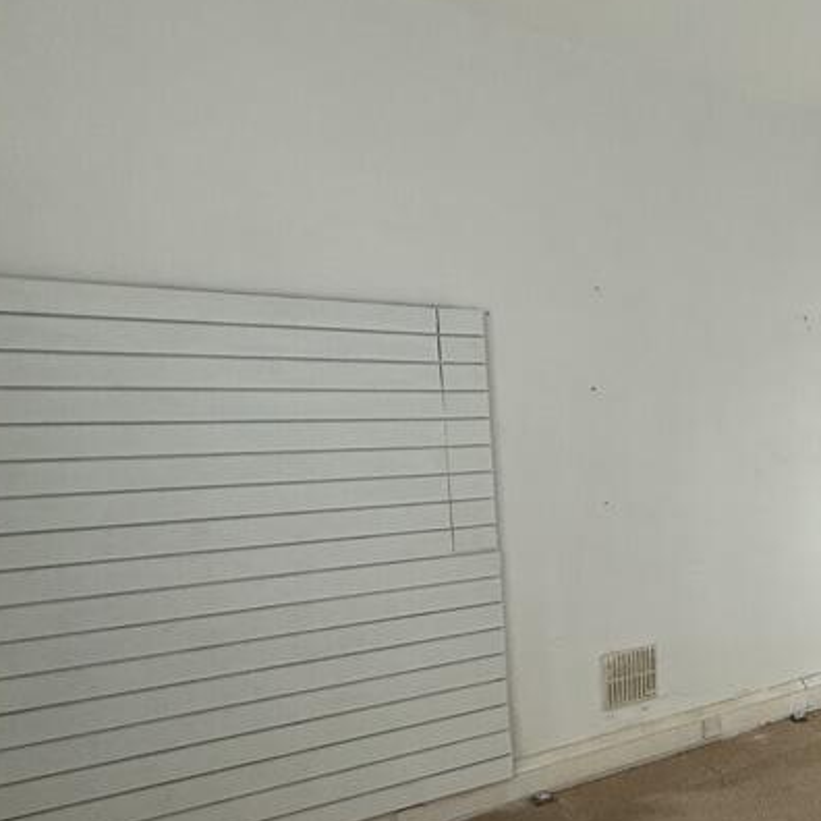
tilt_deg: -6.1
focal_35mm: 32
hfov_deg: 41.0
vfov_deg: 50.7
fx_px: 859
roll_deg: +0.4
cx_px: 904
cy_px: 502
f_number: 2.2
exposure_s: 1/100
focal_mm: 2.22
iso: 200
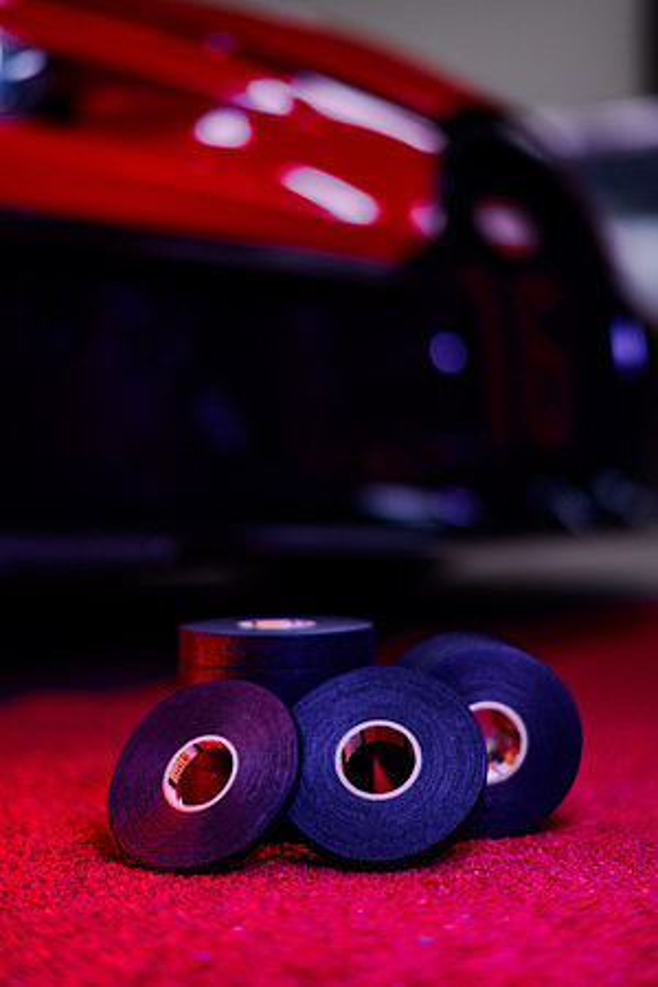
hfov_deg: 23.4
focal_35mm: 58
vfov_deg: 34.5
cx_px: 329
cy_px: 494
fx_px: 1590
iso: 400
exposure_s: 1/60
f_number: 1.4
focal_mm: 58
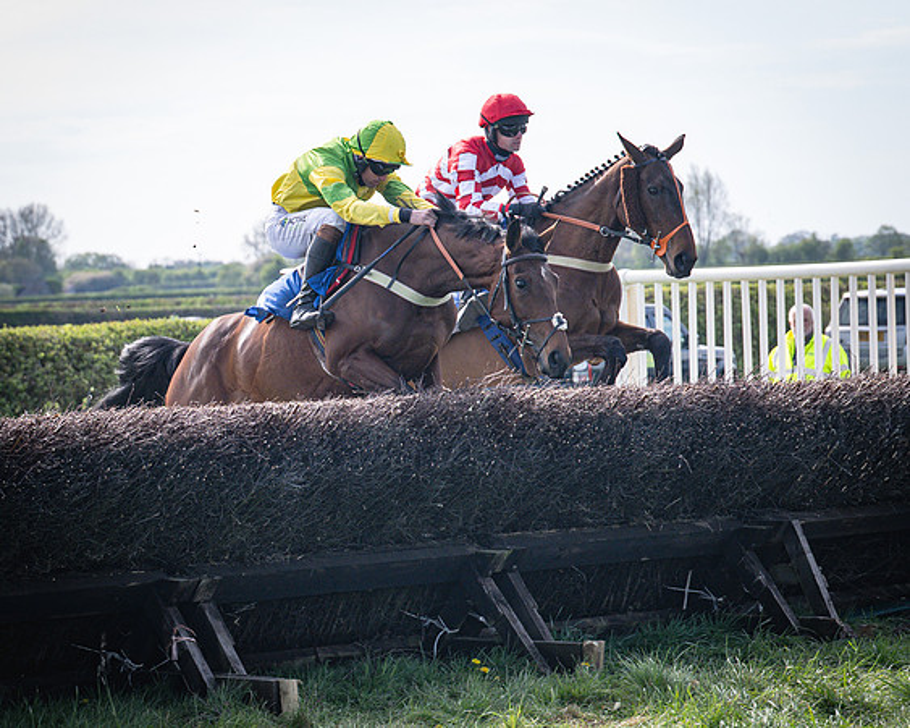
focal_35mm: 136
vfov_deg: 11.4
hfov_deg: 14.2
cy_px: 351
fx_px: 3655
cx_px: 427
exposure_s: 1/2000
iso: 400
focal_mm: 70
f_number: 4
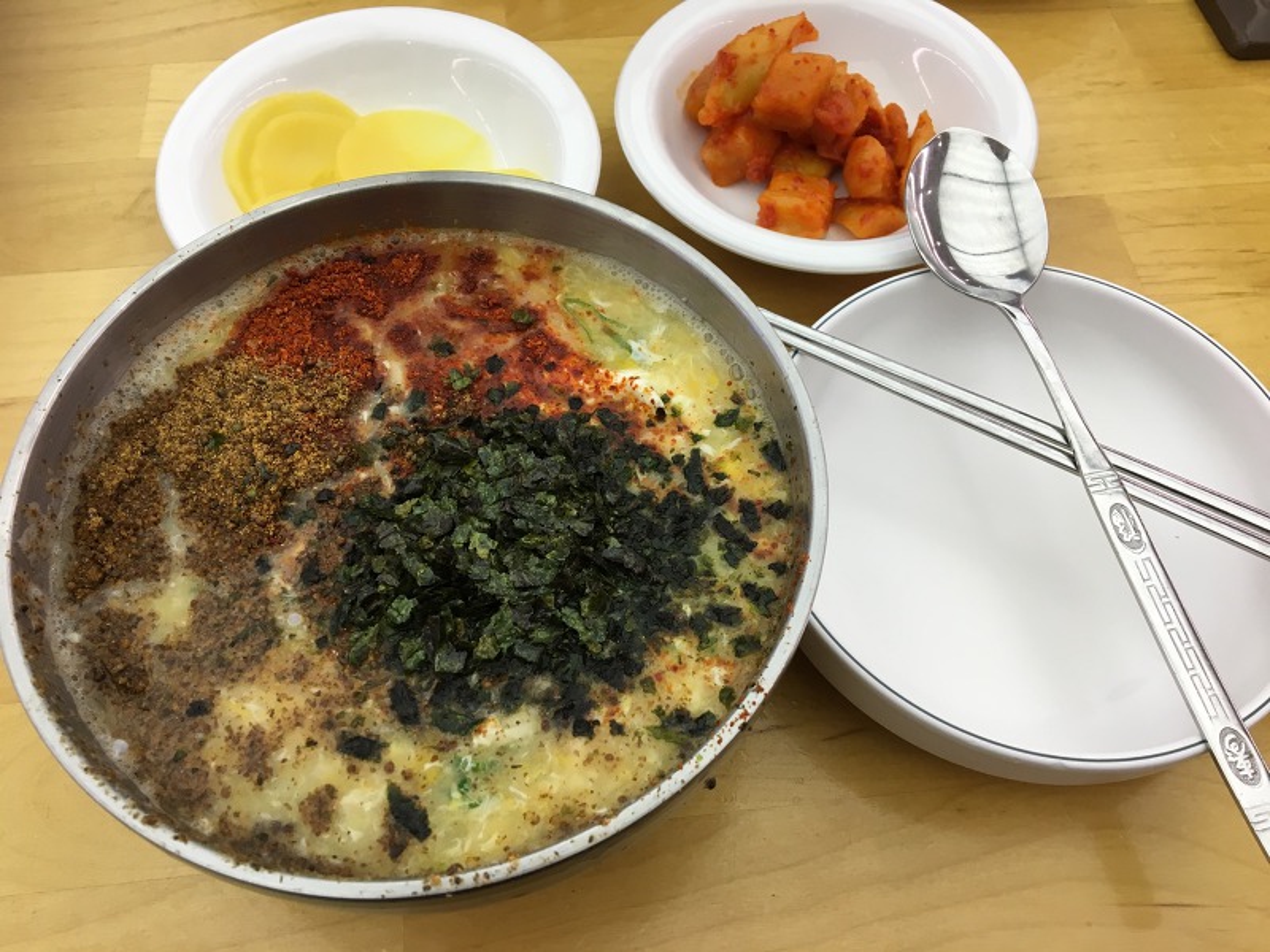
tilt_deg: -59.9
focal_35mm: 29
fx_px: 1064
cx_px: 635
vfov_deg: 48.2
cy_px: 476
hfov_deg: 61.7
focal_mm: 4.15
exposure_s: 1/30
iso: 25
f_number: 2.2
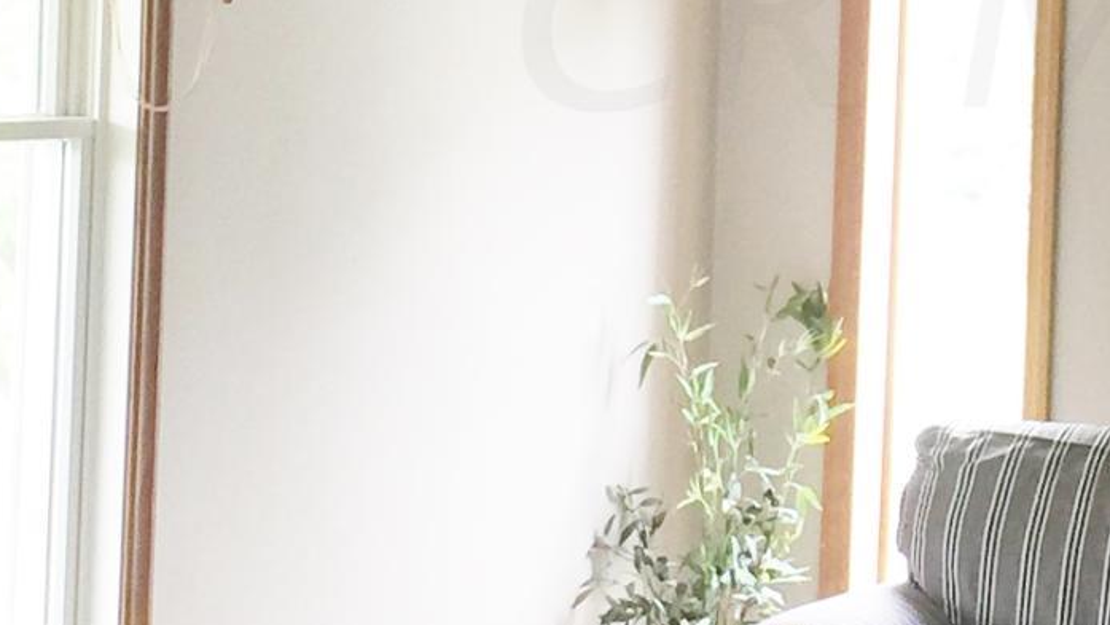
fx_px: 4003
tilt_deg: +0.9
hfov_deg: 15.6
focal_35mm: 136
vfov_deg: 8.9
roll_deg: -1.9
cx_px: 989
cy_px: 6
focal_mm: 4.15
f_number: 2.2
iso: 40
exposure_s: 1/15
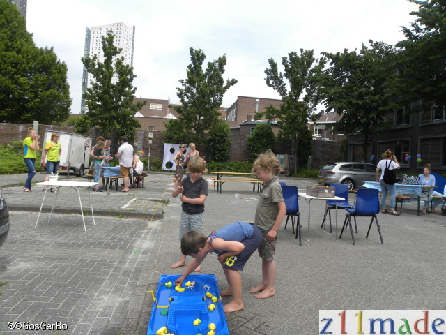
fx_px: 335
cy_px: 168
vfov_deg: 53.1
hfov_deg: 67.3
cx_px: 223
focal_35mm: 26
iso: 64
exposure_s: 1/235
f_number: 5.6
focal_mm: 4.6
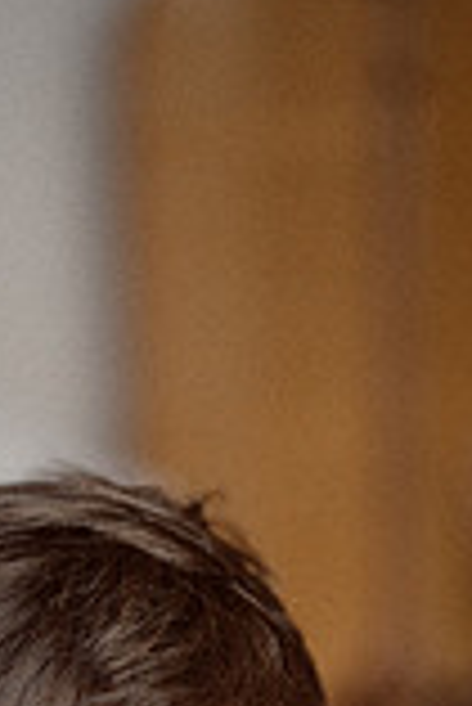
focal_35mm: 123
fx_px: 2413
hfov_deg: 11.1
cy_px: 994
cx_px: 70
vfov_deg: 15.6
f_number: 2.1
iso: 400
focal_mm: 43
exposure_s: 1/1600
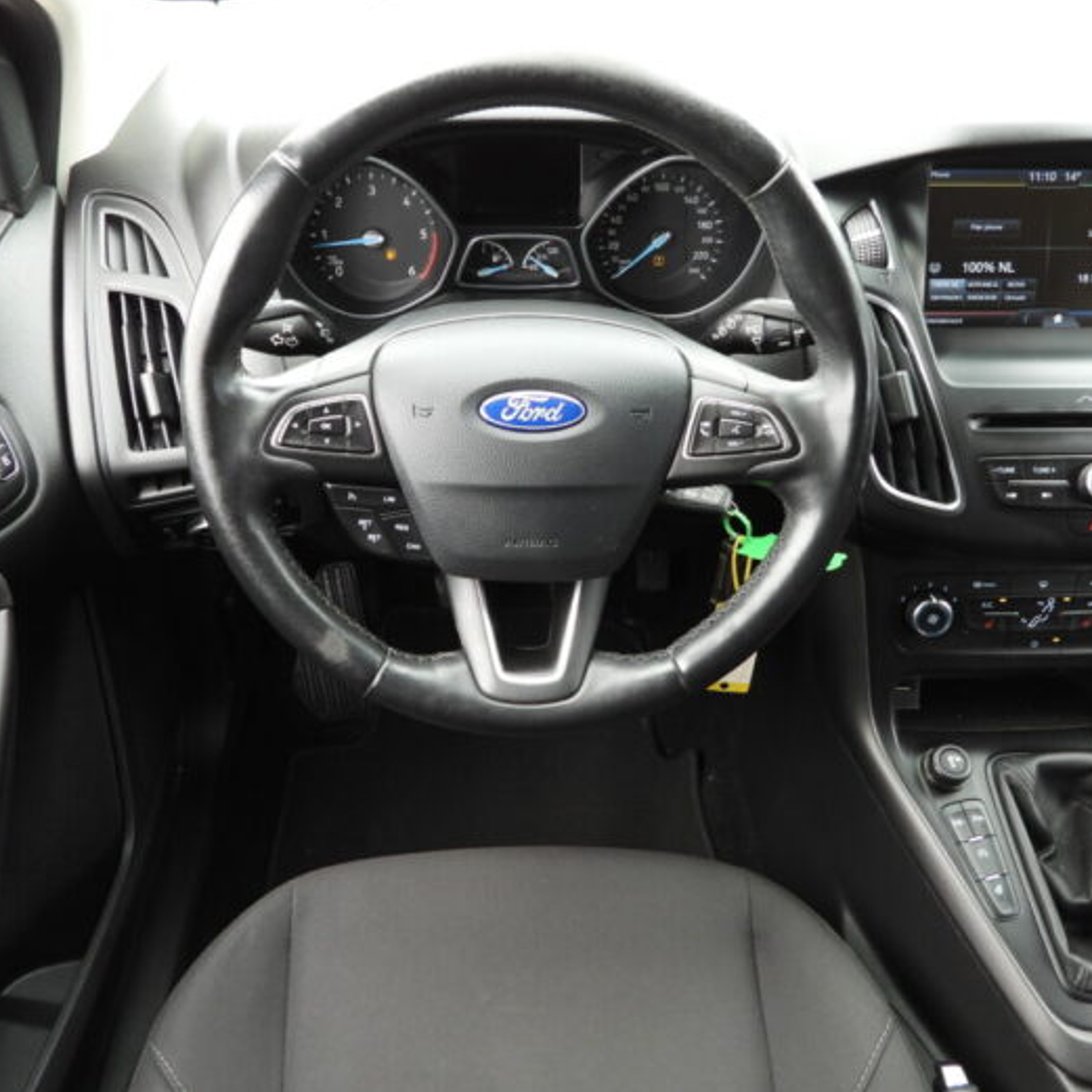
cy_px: 537
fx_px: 1035
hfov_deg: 55.6
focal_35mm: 29
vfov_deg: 55.6
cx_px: 524
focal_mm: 4.3
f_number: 2.8
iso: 100
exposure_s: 1/40
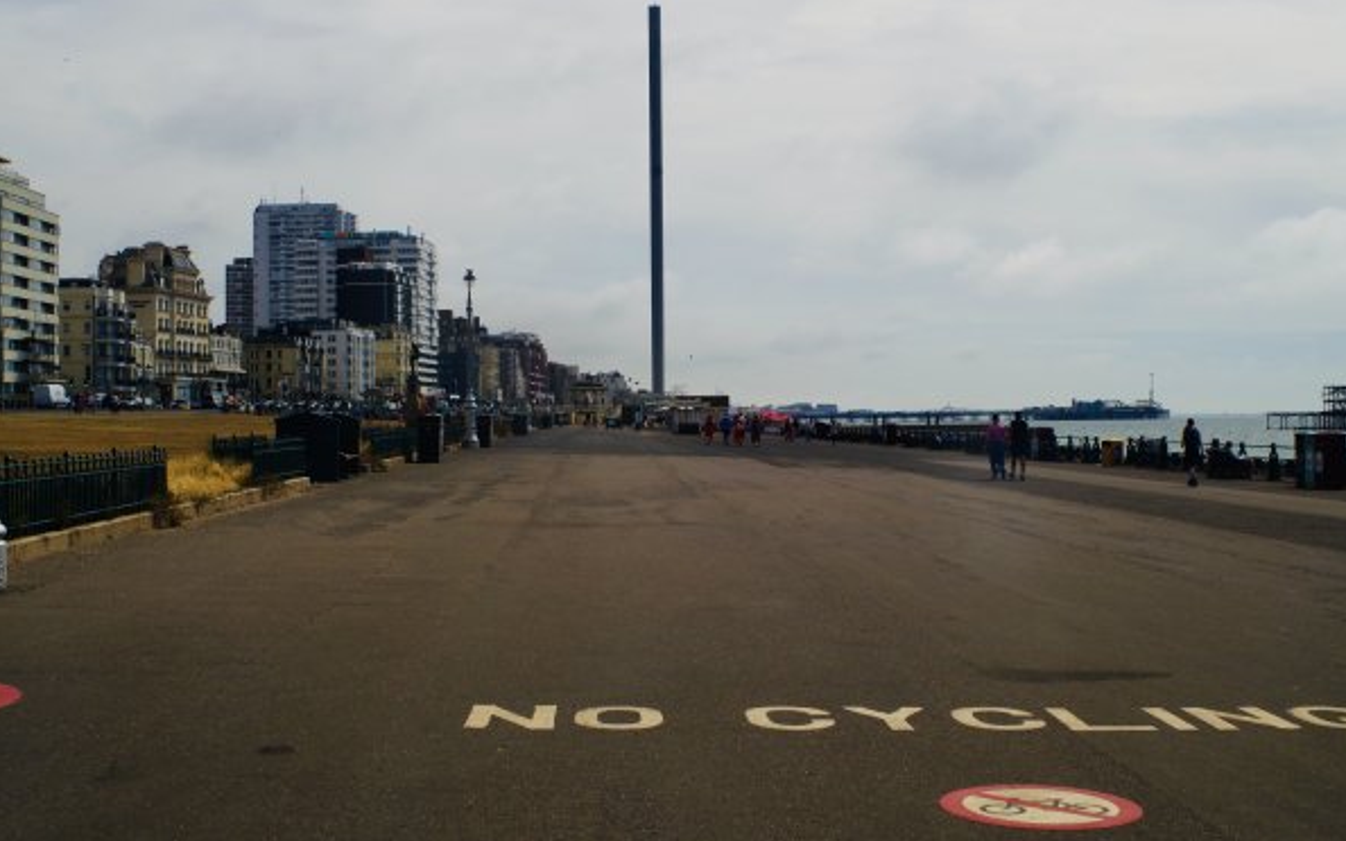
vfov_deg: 29.2
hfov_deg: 45.3
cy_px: 382
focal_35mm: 44
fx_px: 1614
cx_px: 683
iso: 100
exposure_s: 1/125
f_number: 11
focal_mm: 28
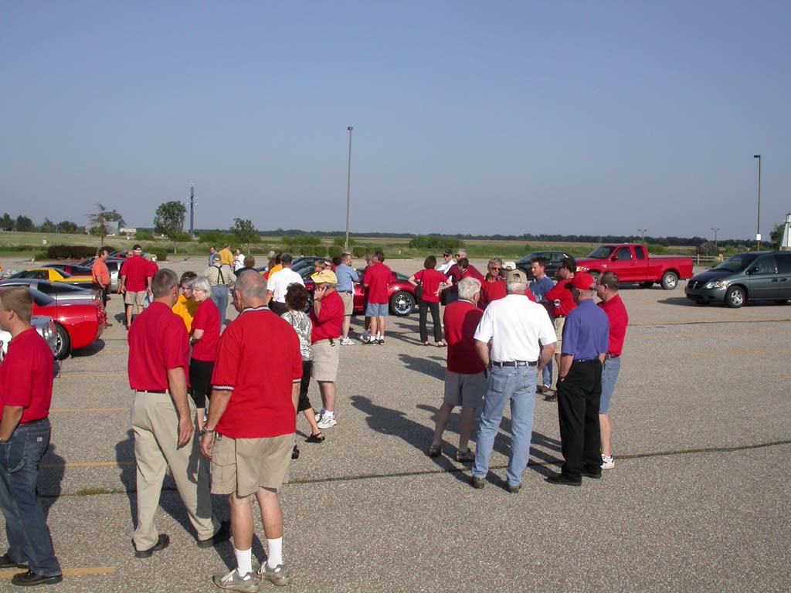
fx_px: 868
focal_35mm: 38
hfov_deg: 49.0
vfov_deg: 37.7
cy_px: 296
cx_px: 396
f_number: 7.5
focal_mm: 7.85
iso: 100
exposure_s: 1/457
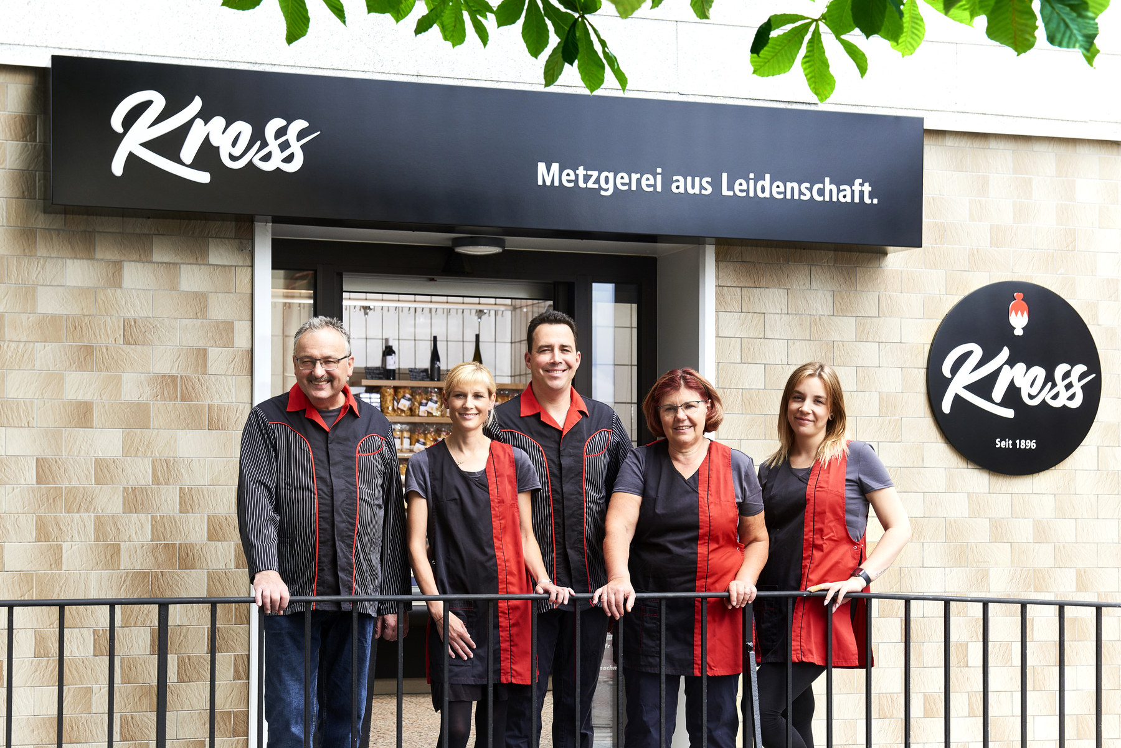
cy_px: 374
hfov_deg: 32.4
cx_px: 560
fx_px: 1931
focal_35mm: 62
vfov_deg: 21.9
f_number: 7.1
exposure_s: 1/200
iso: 320
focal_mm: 62
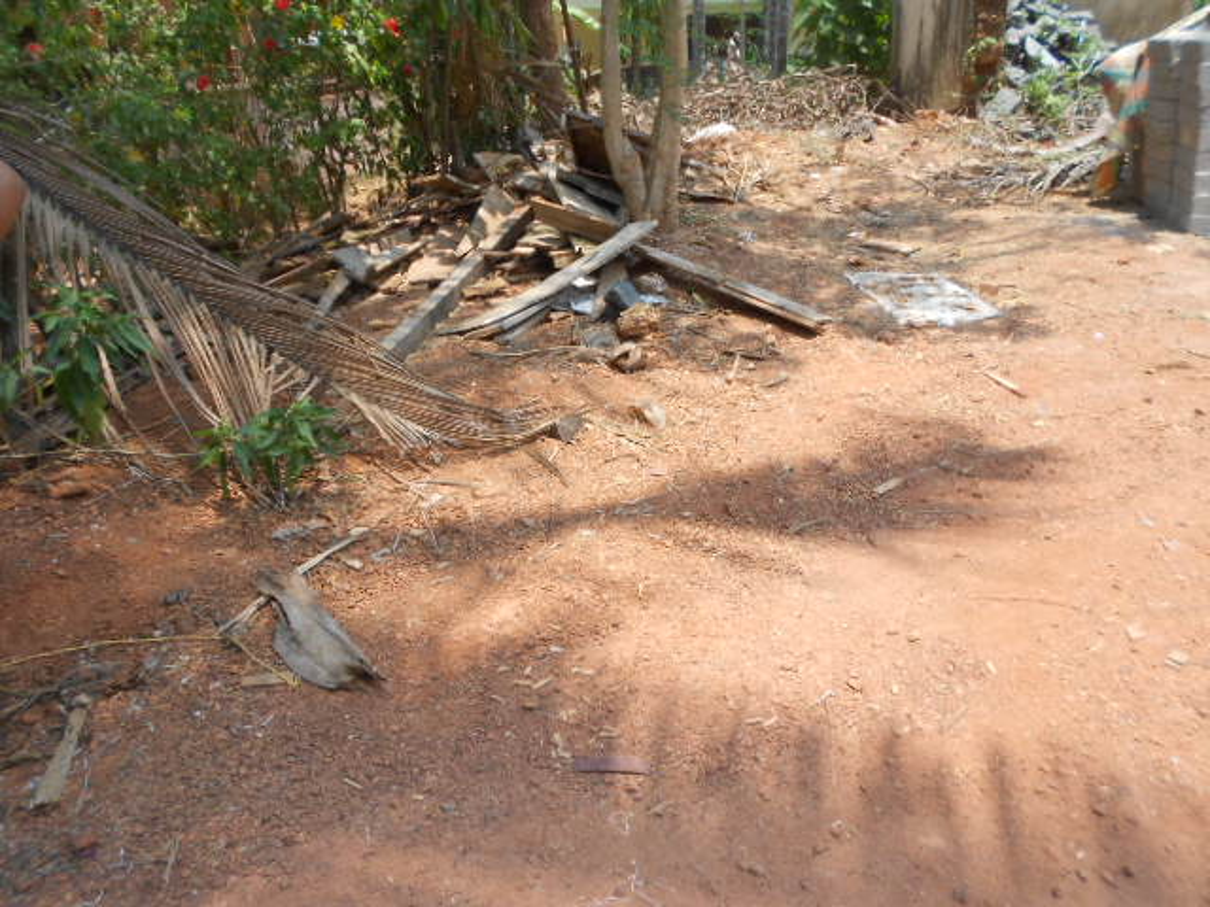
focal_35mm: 26
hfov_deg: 67.3
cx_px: 605
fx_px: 909
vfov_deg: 53.1
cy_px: 454
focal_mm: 4.6
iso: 80
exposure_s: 1/320
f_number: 3.2
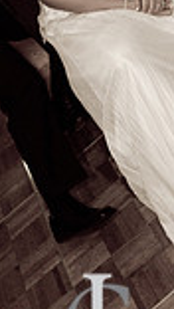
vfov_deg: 20.4
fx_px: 818
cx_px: 60
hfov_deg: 12.1
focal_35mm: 100
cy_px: -24
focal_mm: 22
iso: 640
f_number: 2.8
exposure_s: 1/60
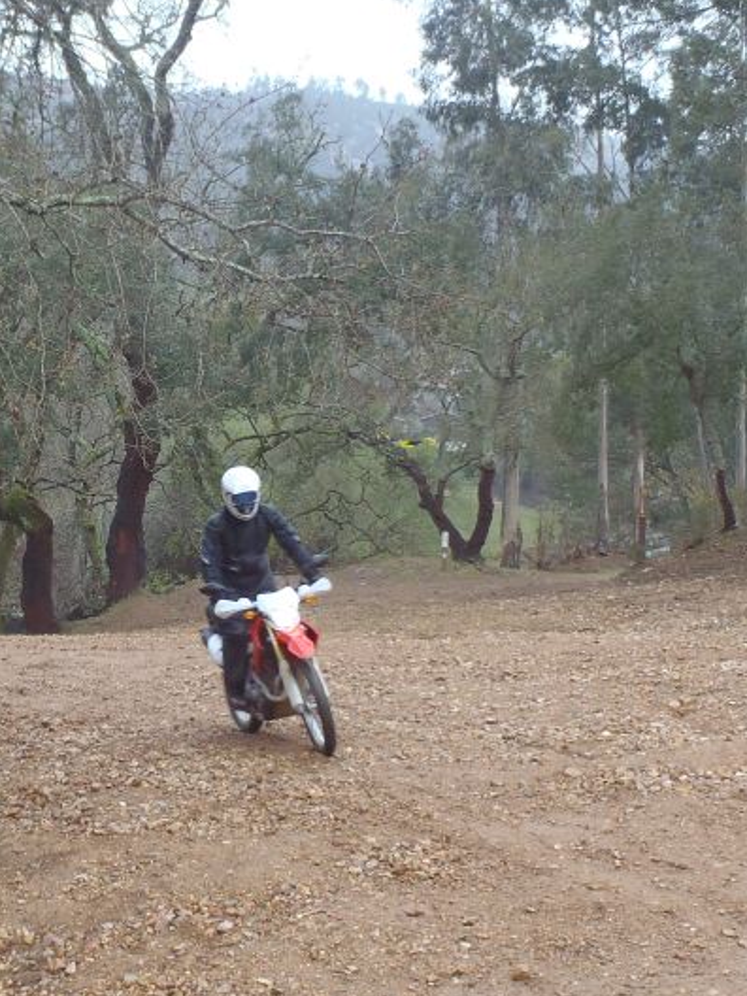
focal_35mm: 53
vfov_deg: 36.1
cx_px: 155
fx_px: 1525
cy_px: 541
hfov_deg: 27.0
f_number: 3.9
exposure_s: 1/50
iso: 100
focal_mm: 5
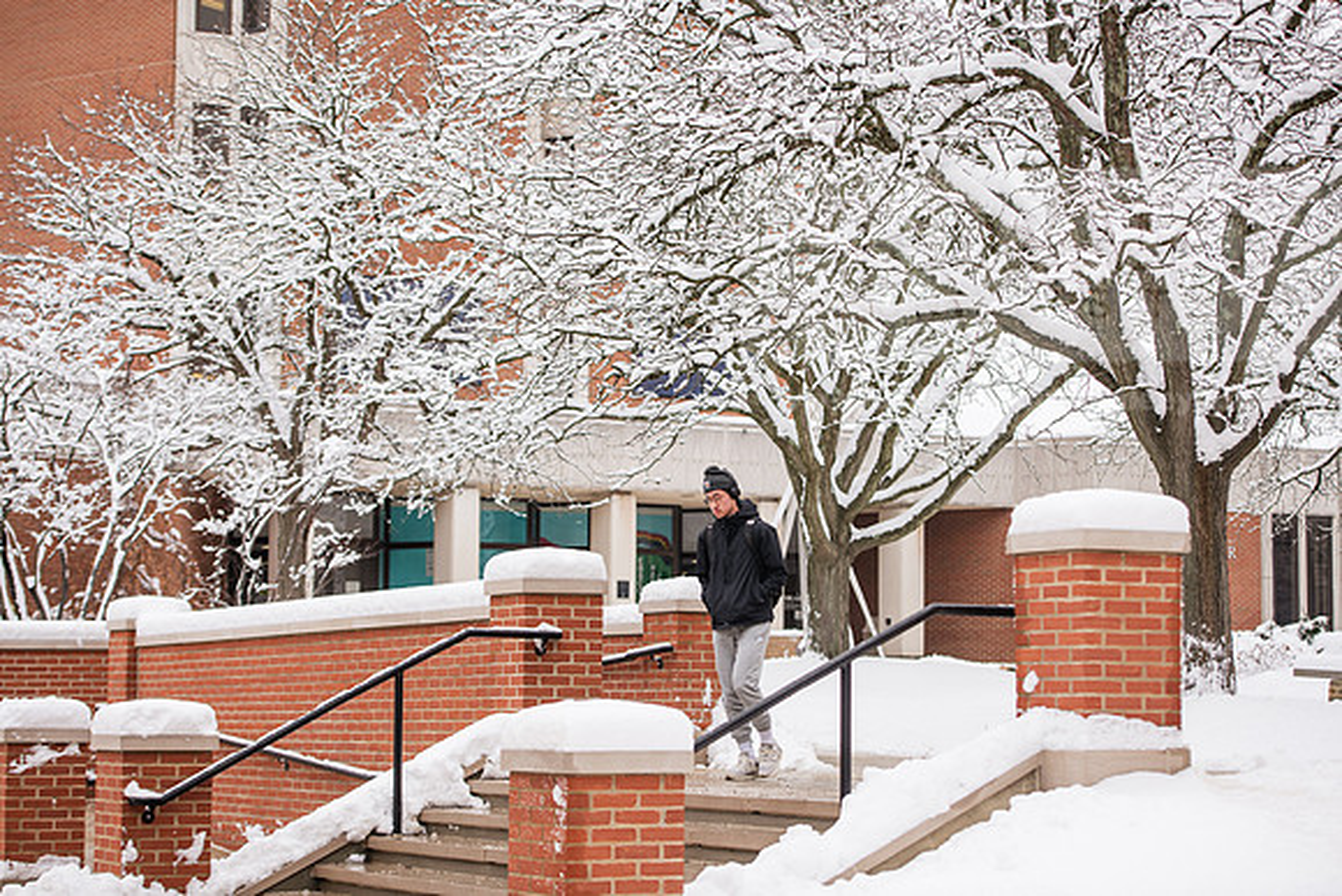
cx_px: 671
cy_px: 448
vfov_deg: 17.5
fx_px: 2908
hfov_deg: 26.0
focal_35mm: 78
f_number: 3.5
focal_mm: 78
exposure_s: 1/400
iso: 200
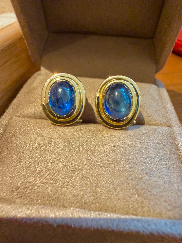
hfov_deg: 56.8
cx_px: 91
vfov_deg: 71.6
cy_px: 122
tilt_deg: -43.8
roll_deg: -1.3
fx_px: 168
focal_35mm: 24
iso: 640
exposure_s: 1/50
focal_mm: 2.22
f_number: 2.2
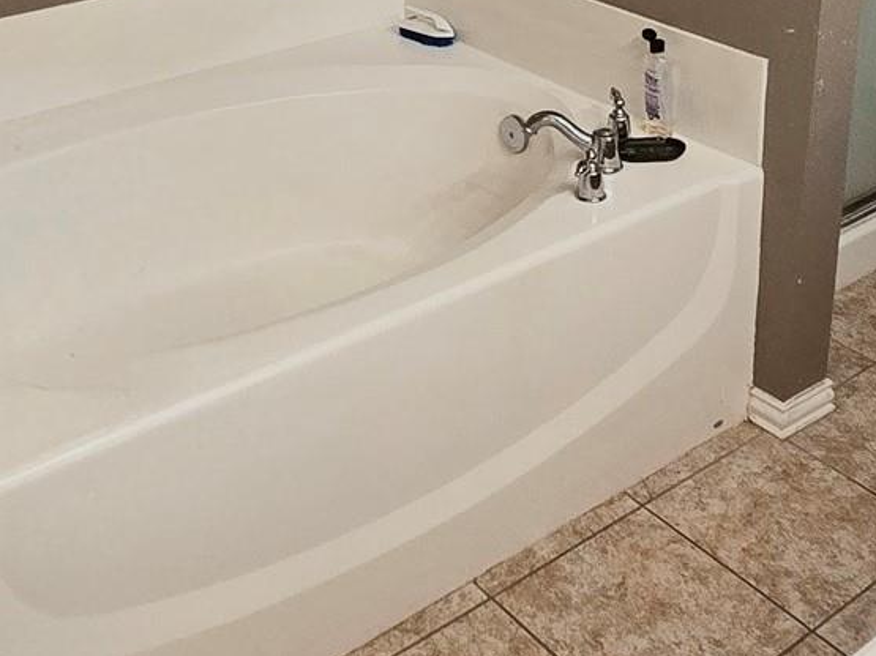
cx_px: 402
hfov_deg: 39.6
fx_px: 1214
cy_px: -93
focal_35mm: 48
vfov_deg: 27.3
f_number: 2.2
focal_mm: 2.2
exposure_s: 1/60
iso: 250
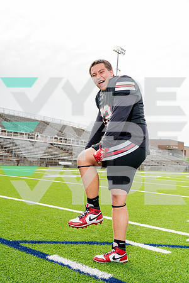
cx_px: 94
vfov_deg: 50.7
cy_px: 142
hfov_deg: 35.1
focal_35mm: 38
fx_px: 299
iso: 100
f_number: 5
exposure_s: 1/250
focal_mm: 38
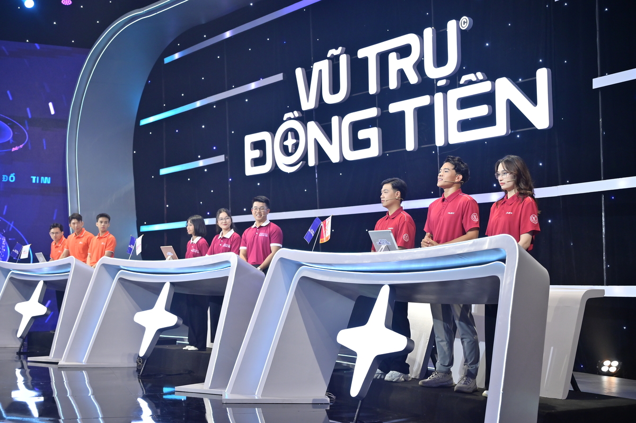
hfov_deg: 42.8
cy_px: 212
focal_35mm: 46
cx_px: 318
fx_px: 812
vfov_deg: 29.2
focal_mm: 46
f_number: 4
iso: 1250
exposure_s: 1/125
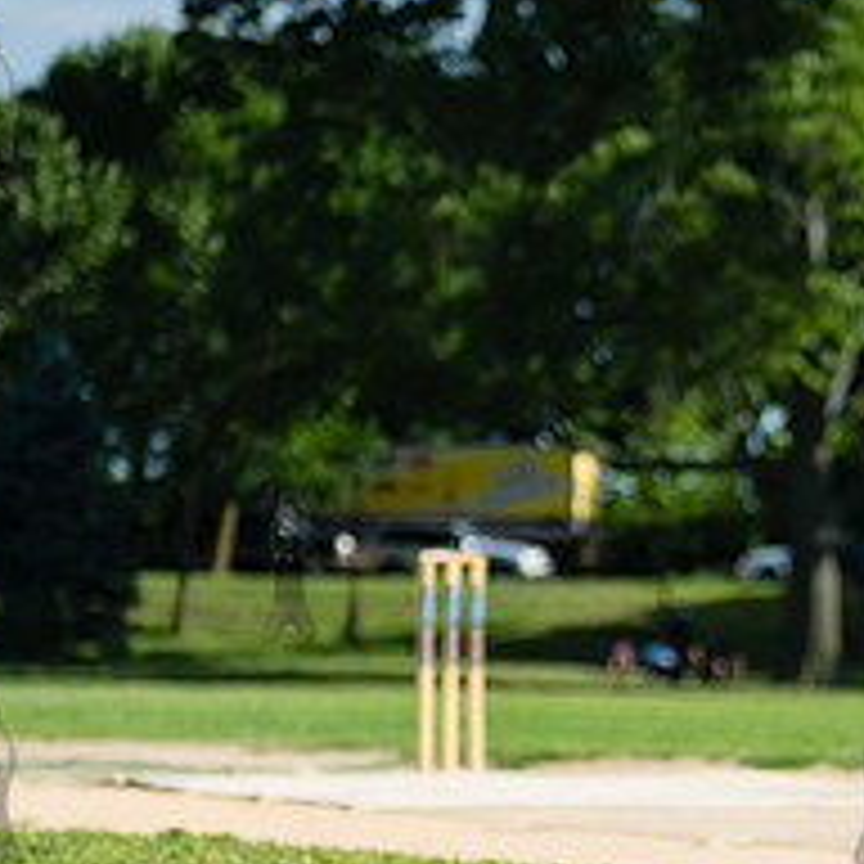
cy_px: 693
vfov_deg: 10.8
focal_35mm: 162
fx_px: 4575
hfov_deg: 10.7
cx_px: 908
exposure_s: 1/4000
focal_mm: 52
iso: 200
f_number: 2.8
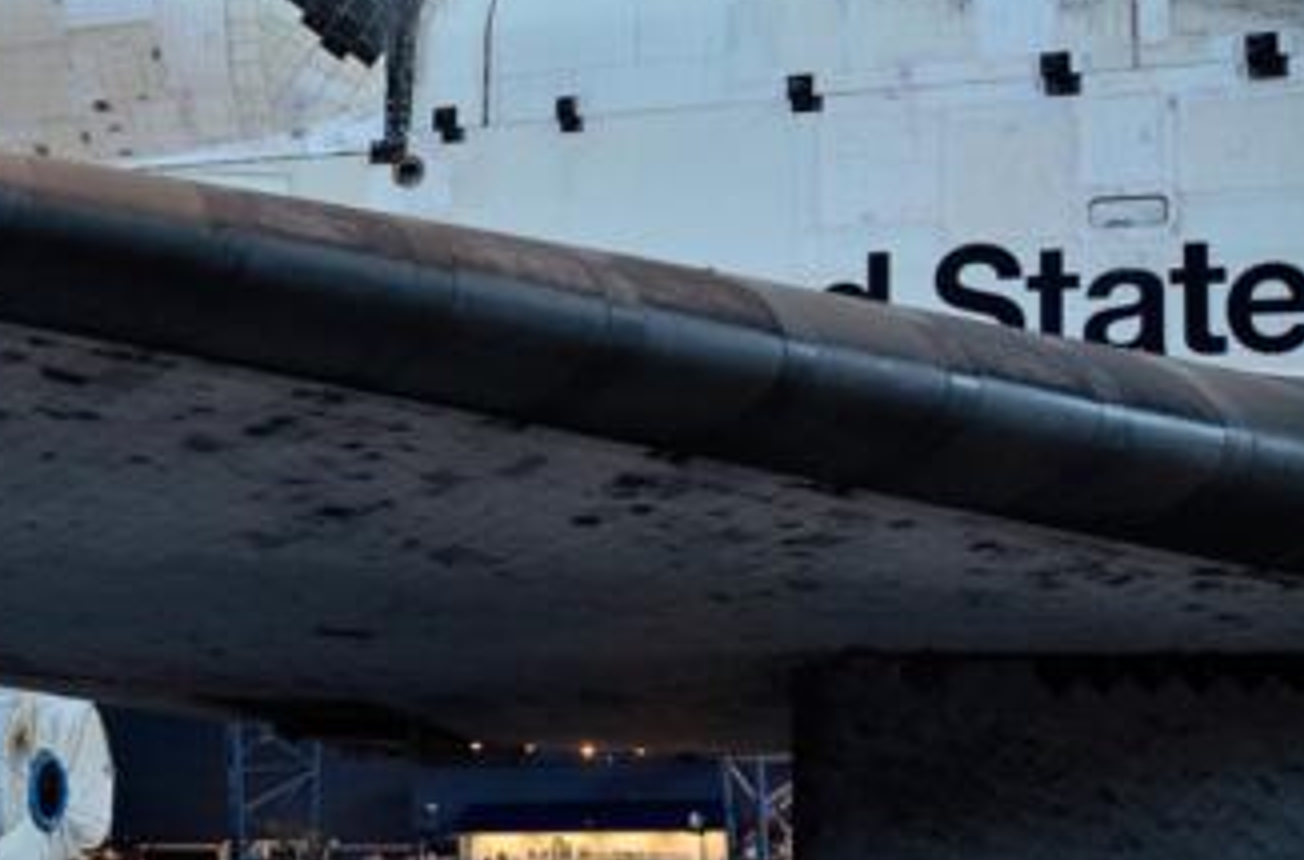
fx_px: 1913
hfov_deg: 34.9
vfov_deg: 25.2
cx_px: 68
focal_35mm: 53
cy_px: 562
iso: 400
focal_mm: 18
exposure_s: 1/50
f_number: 3.5
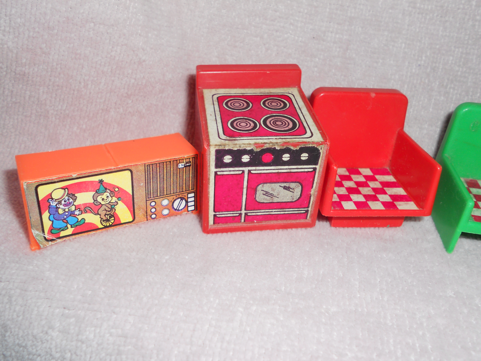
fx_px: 445
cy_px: 180
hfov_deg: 56.8
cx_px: 240
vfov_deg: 44.2
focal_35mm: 32
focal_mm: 5.8
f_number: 8.8
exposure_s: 1/25
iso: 80
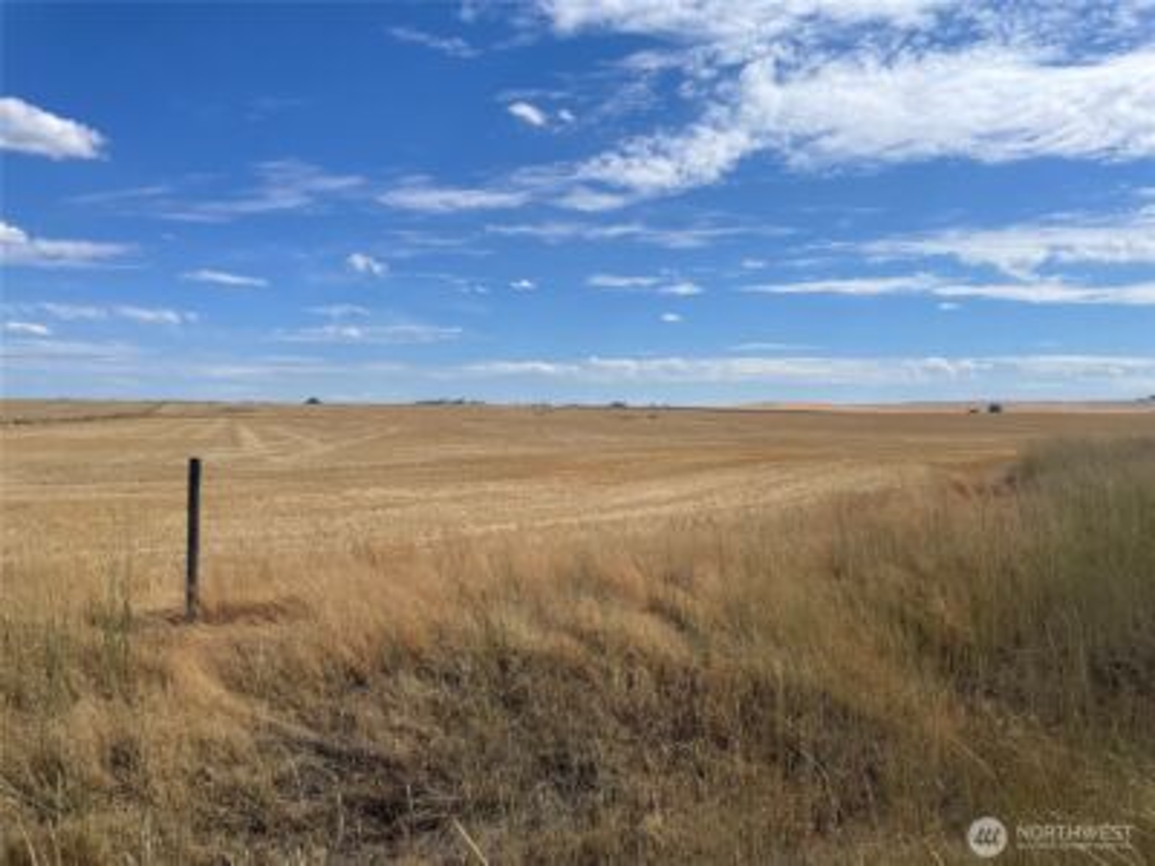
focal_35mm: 26
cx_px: 578
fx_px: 868
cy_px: 433
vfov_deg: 53.1
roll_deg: +0.9
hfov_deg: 67.3
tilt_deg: -2.1
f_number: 1.6
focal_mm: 4.2
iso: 32
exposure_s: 1/5291
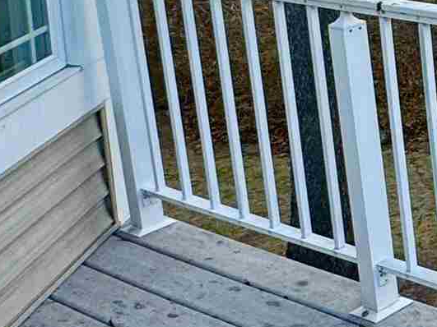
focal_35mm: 81
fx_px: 1022
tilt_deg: -7.4
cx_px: 953
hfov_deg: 16.2
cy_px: -134
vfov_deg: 16.8
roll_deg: +0.4
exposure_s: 1/139
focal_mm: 2.22
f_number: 2.2
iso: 40
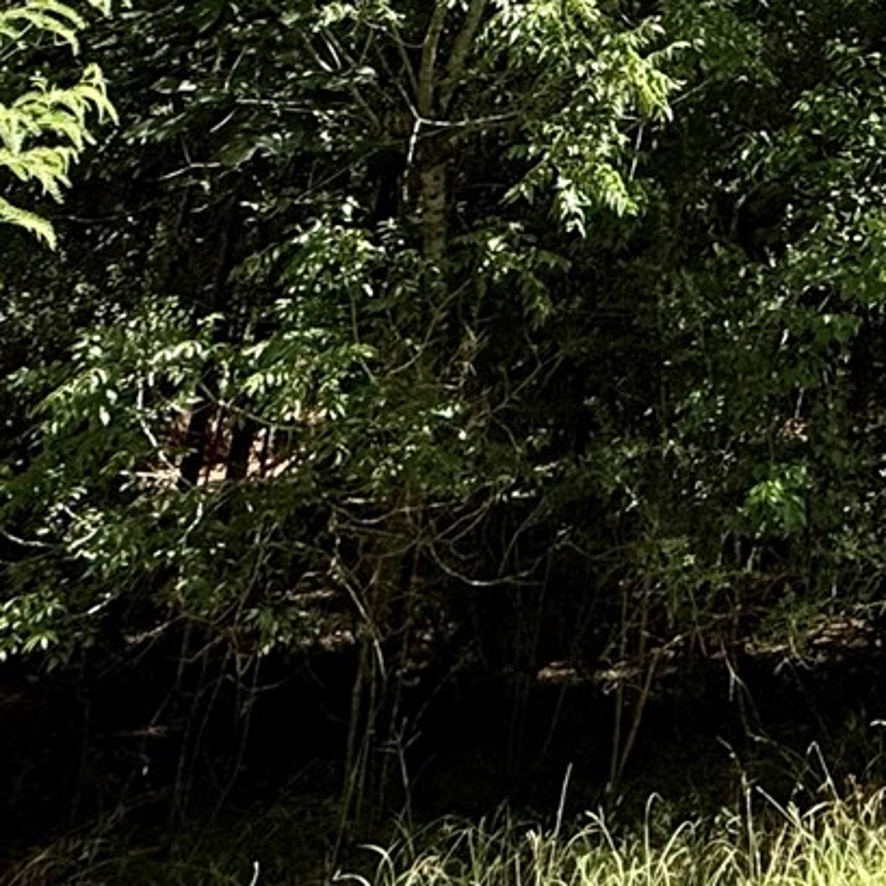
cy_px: -594
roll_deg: +1.4
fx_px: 1795
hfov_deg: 21.6
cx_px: 1443
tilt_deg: +23.5
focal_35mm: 62
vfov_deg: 21.2
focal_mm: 2.22
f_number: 2.2
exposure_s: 1/888
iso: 64
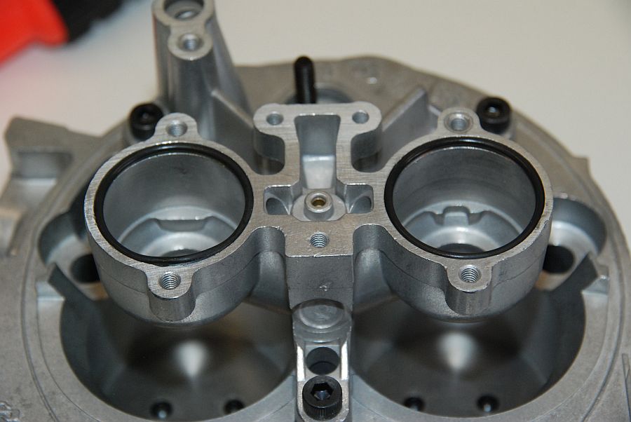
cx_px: 316
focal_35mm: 142
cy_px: 211
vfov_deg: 9.6
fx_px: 2500
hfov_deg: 14.4
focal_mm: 95
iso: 800
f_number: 8
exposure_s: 1/200
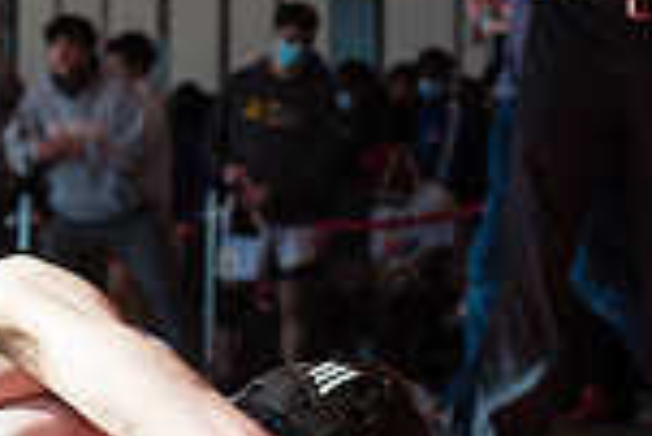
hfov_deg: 6.7
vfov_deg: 4.5
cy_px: 425
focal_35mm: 307
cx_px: -160
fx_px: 5565
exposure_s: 1/400
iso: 400
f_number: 7.1
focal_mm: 80
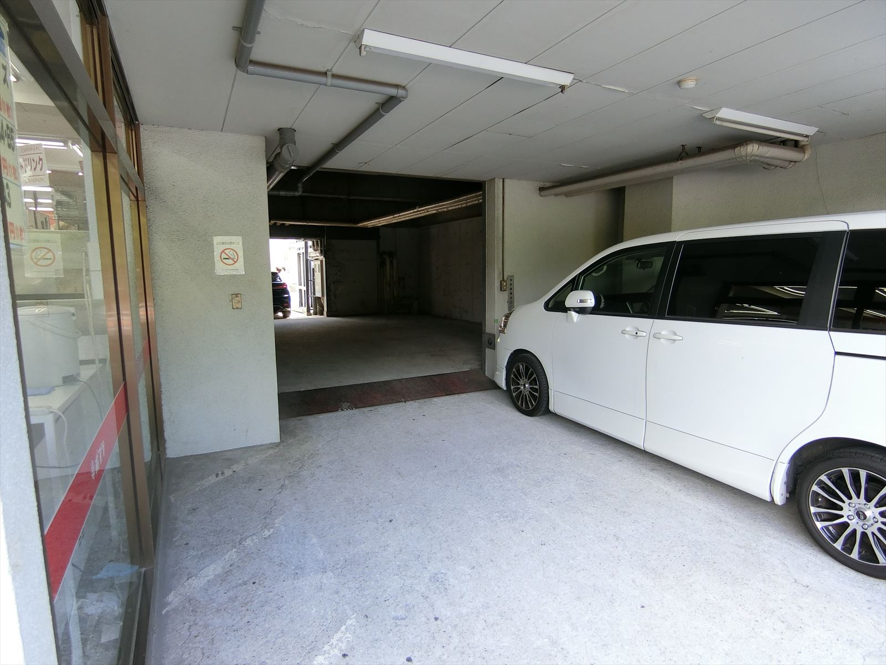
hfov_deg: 84.7
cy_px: 332
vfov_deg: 68.7
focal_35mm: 19
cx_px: 443
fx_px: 486
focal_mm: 4.06
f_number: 2.7
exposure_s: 1/125
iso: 125
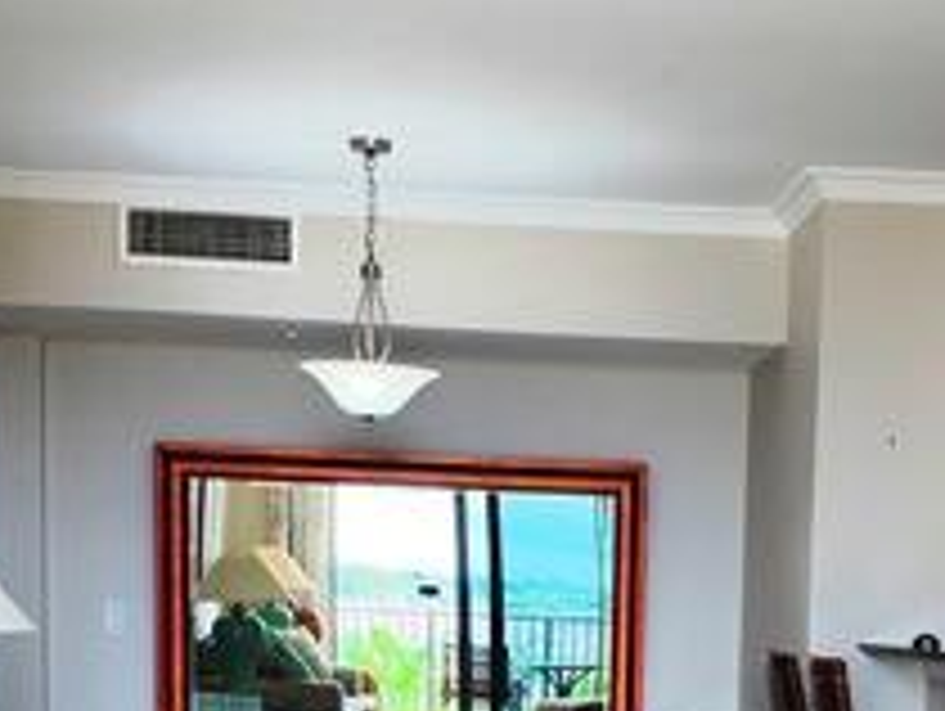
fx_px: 1995
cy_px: 810
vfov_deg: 19.3
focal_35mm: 73
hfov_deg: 26.4
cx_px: 662
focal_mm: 6.93
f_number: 1.8
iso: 200
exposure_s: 1/126
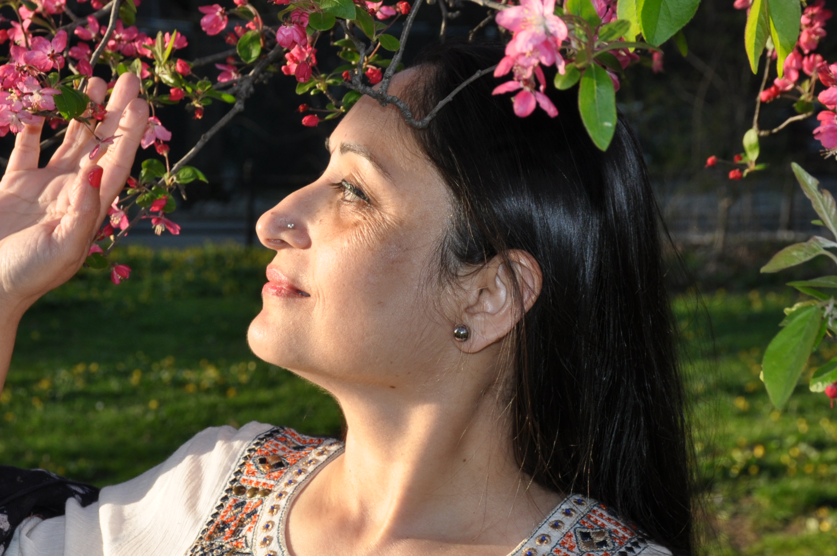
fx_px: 2737
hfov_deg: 17.3
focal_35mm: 118
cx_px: 262
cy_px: 303
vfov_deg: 11.6
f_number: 8
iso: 200
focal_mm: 45
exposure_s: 1/200
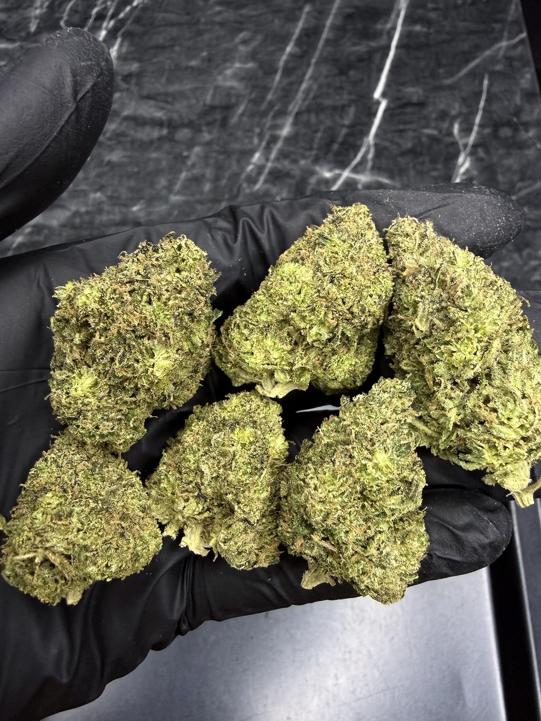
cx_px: 286
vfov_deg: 67.2
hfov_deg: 53.0
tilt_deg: -67.8
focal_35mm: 26
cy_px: 383
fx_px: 542
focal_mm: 2.22
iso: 200
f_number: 2.2
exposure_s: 1/50
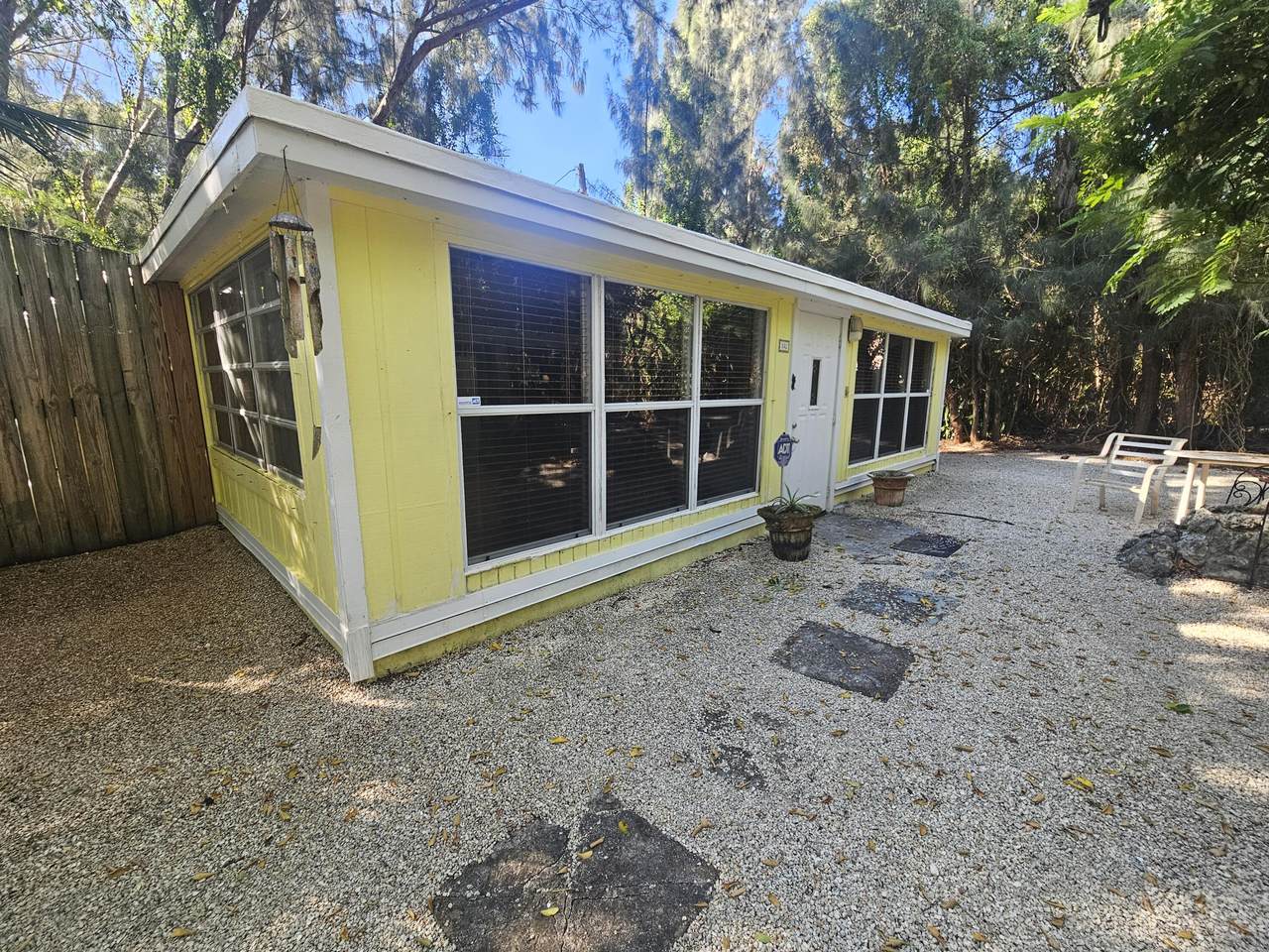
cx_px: 634
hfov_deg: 106.2
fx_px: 477
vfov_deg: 89.9
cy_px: 476
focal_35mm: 13
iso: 80
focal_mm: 2.2
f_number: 2.2
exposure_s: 1/120
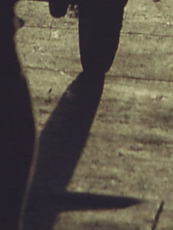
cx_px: 375
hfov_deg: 1.5
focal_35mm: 978
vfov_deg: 2.0
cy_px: -278
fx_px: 6512
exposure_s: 1/3200
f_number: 5.6
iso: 800
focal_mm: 85
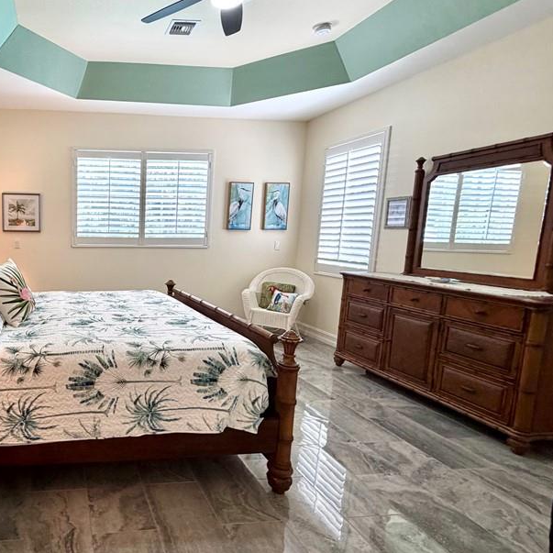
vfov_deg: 72.1
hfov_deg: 64.0
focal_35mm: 21
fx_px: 380
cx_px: 90
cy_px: 278
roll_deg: -0.4
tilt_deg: -7.2
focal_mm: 2.22
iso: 200
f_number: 2.2
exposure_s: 1/120
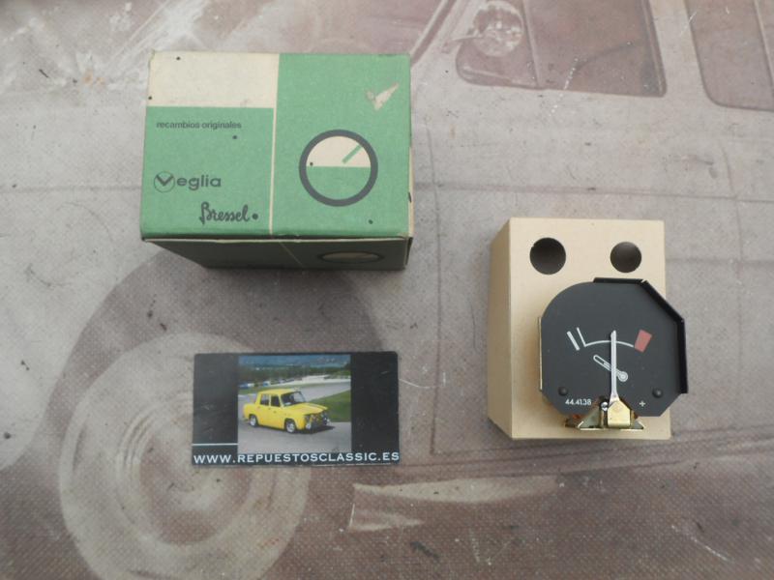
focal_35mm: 26
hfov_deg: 67.3
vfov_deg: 53.1
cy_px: 290
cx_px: 387
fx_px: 581
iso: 80
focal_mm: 4.6
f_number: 3.5
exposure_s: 1/30
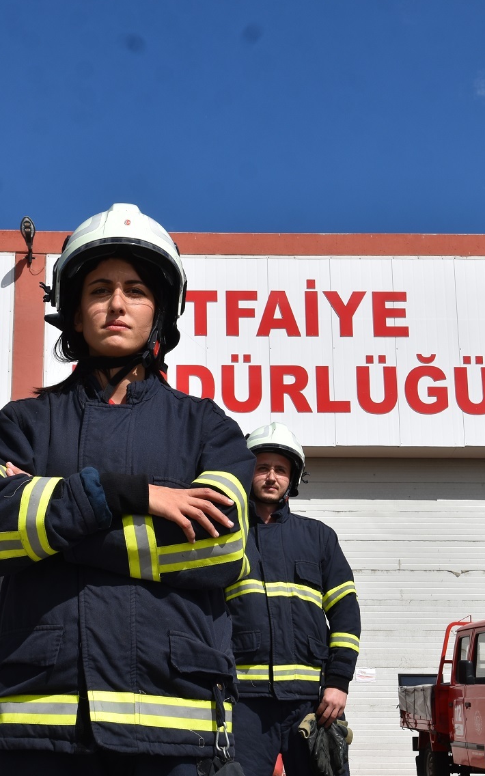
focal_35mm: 62
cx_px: 126
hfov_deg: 20.8
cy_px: 430
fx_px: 1311
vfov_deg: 32.9
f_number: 10
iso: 100
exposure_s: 1/400
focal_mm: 24
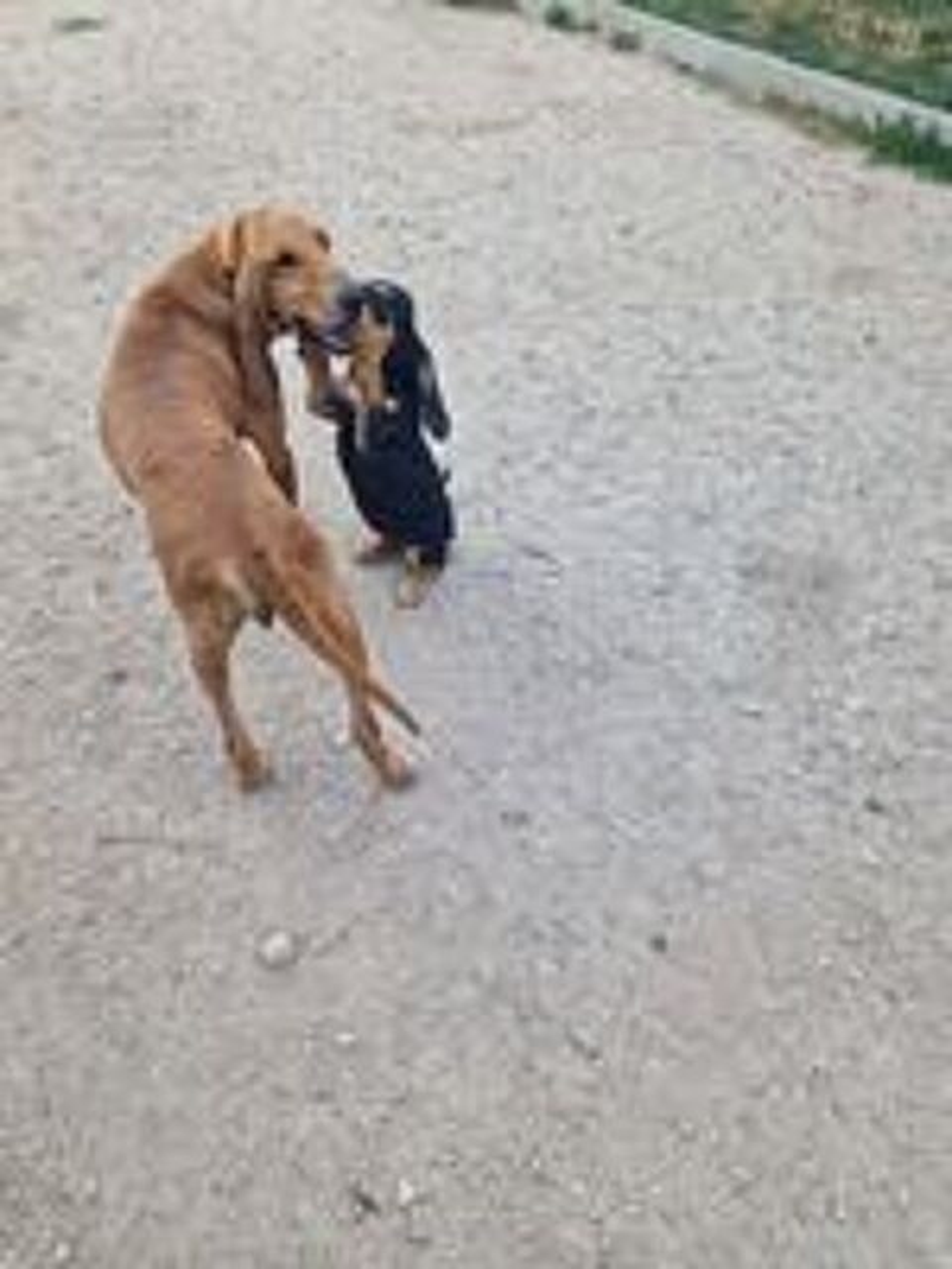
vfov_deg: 73.9
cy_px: 634
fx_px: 843
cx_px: 476
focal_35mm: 23
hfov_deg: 58.9
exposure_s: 1/180
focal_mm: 5.4
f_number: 1.8
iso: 50
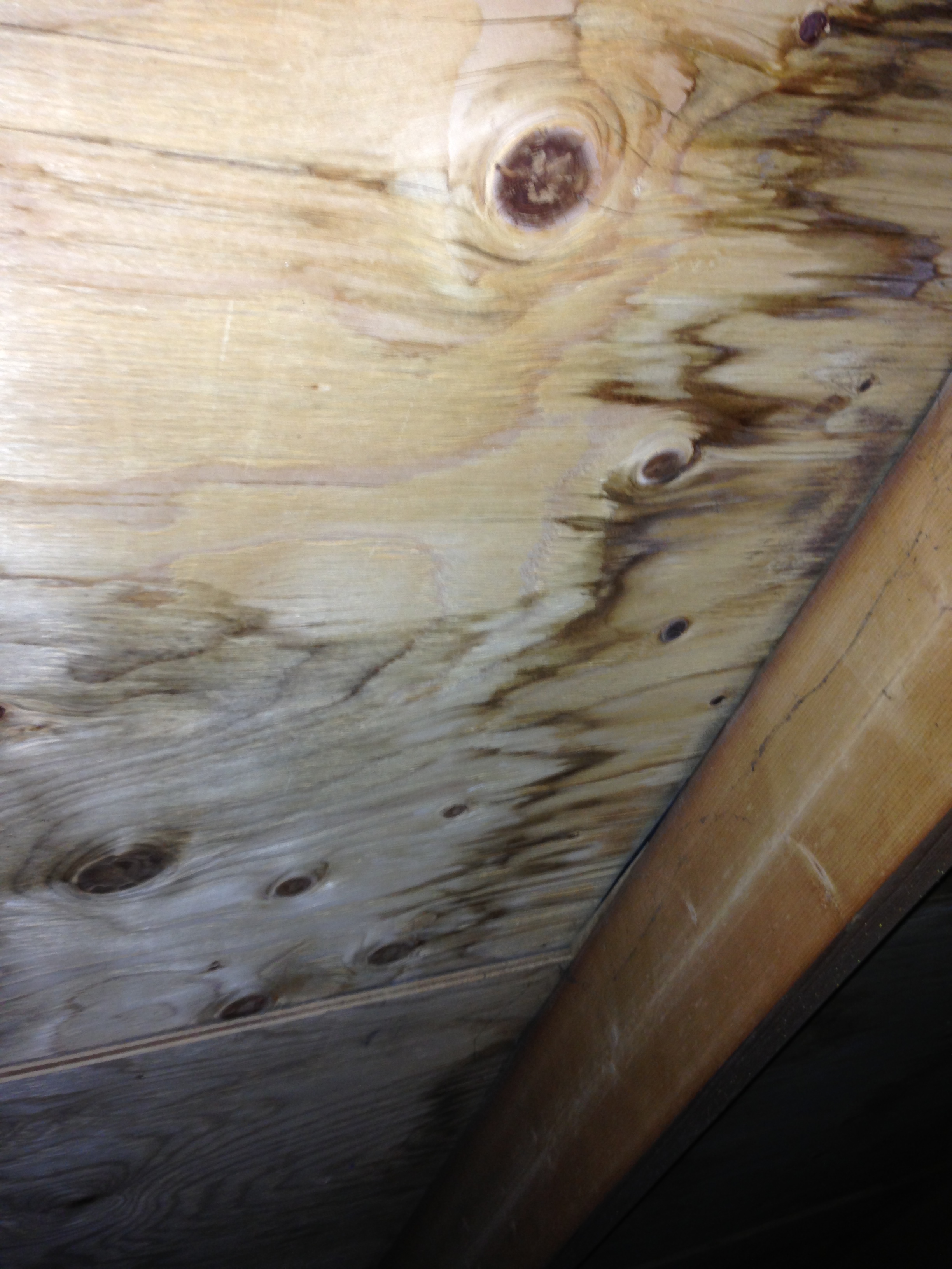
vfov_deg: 55.4
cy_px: 634
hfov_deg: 42.9
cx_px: 476
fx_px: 1210
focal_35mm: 33
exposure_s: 1/16
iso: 80
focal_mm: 4.13
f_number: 2.4
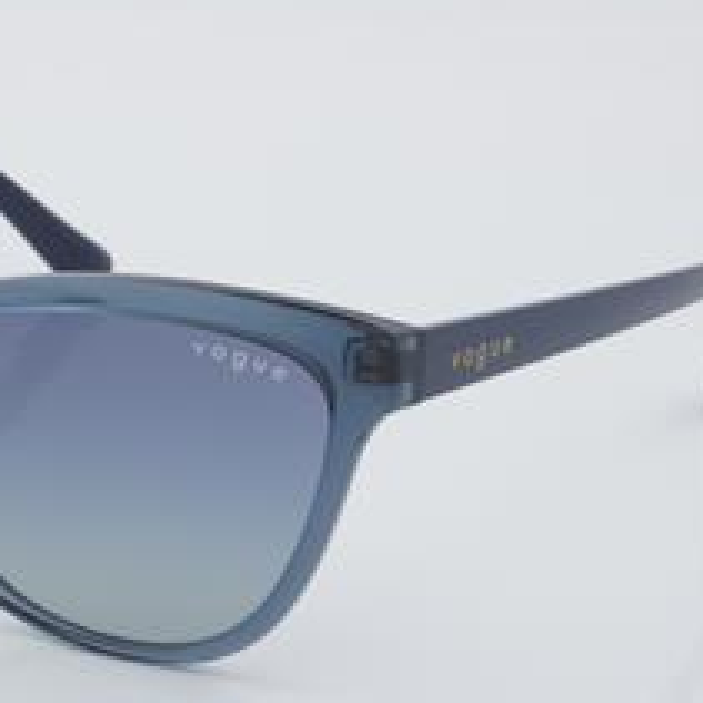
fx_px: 2780
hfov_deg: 14.3
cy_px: 400
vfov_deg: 14.4
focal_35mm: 121
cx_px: 107
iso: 100
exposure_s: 1/4
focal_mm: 50
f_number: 32
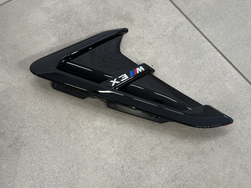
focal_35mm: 48
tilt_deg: -64.0
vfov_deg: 30.3
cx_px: 126
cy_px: 94
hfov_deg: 39.7
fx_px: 348
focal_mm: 6.76
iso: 50
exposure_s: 1/100
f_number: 1.78
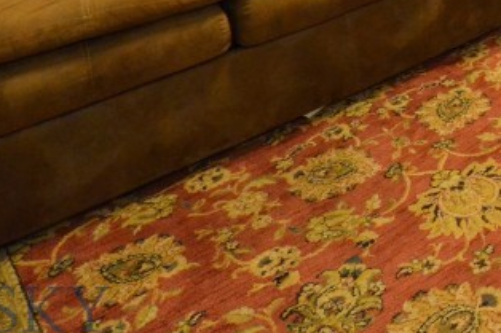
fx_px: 765
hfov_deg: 28.5
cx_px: 680
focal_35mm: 55
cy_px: -225
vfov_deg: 19.7
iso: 2200
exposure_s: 1/60
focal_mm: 10
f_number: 3.5
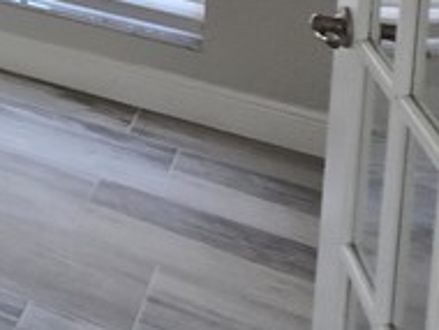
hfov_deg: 21.1
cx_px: -298
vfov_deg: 17.1
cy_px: -270
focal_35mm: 70
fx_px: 889
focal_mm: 2.2
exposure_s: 1/60
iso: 80
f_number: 2.2
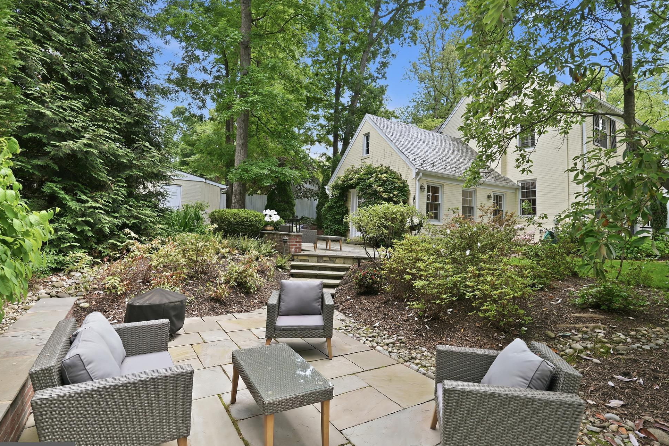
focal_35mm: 18
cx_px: 353
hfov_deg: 91.4
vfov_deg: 68.8
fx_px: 326
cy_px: 231
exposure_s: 1/30
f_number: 8
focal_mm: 16.5
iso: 160
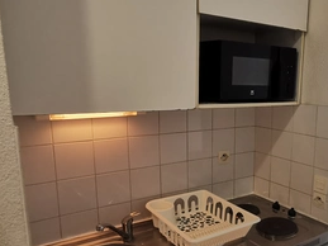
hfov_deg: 50.7
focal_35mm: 35
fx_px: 331
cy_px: 147
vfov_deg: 40.5
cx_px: 241
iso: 100
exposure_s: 1/50
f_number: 2.2
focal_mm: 2.26
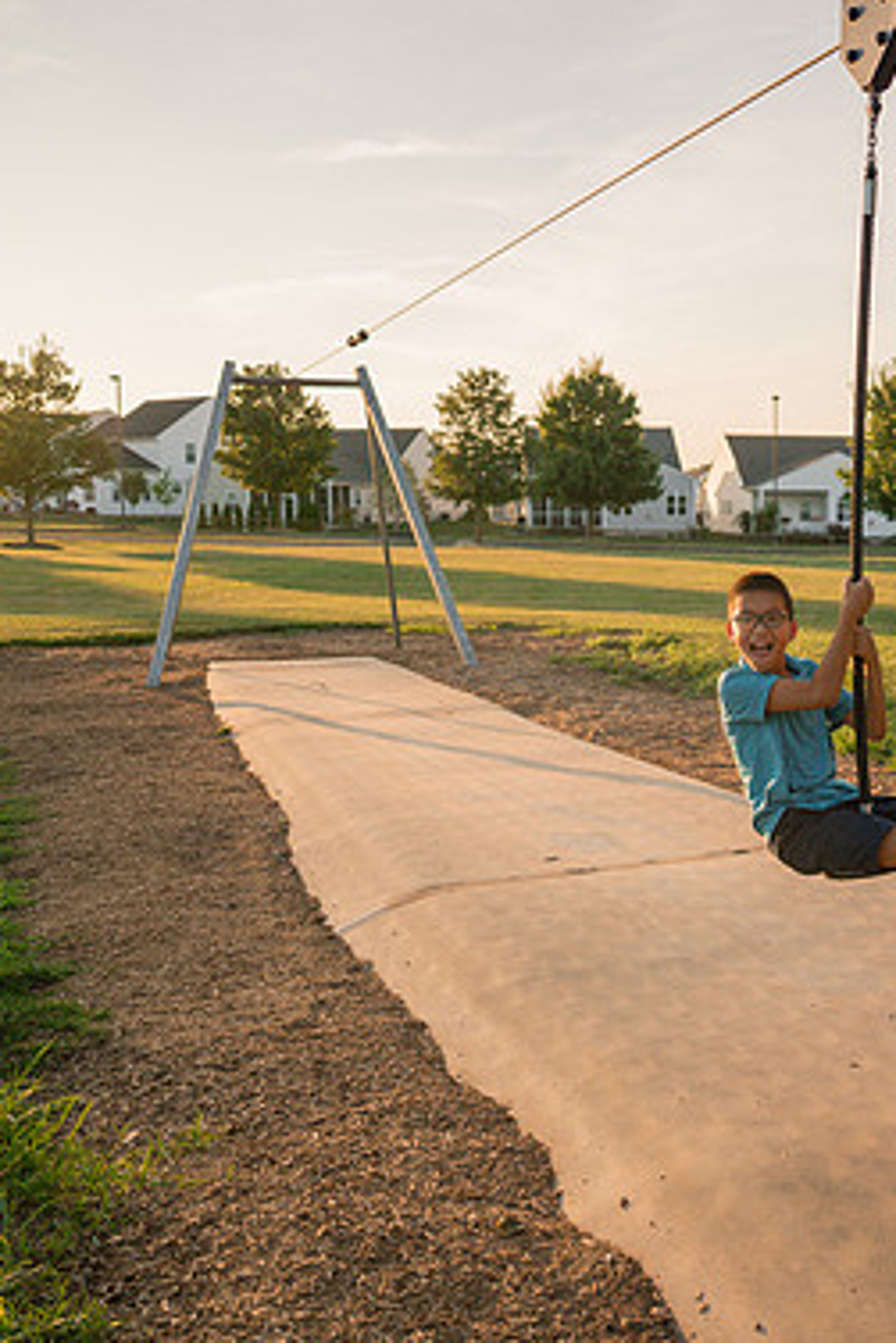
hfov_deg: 34.2
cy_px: 677
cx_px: 789
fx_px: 1380
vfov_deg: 51.9
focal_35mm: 37
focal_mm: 24
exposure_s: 1/3200
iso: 320
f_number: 2.8
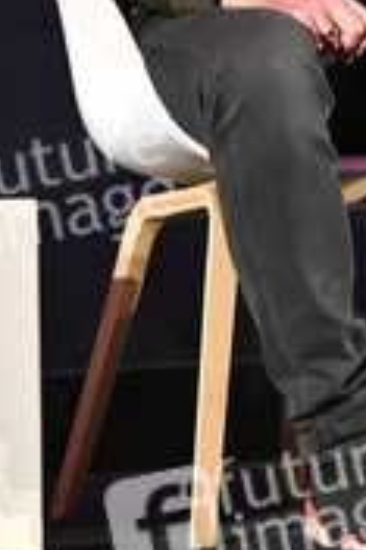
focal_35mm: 227
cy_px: 44
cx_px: 357
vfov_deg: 9.0
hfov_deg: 6.0
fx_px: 3468
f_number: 2.8
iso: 3200
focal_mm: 100
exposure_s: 1/400
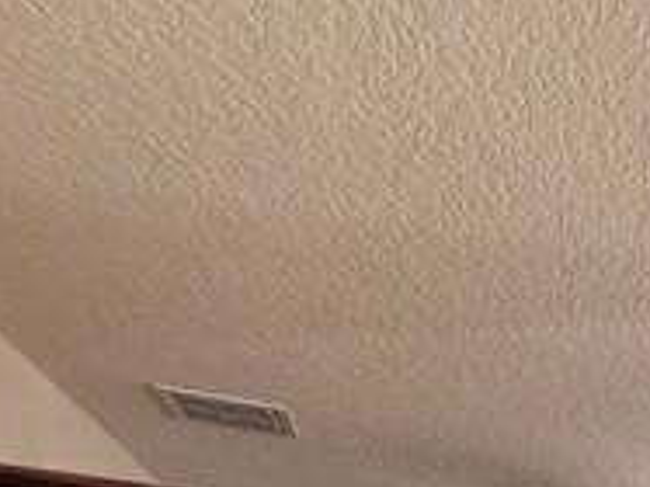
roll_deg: -1.9
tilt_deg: -5.8
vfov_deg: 21.8
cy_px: 828
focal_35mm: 48
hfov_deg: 27.7
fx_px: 901
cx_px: 966
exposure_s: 1/60
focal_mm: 2.22
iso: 320
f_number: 2.2
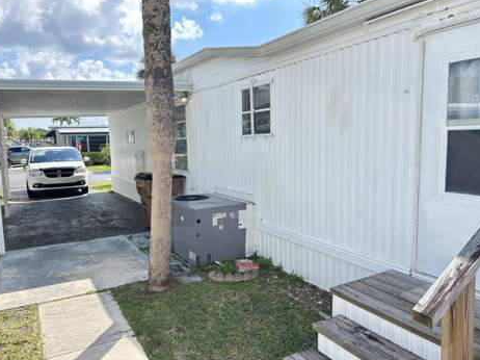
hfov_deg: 65.3
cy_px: 181
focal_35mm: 27
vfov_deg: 51.3
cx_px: 236
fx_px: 374
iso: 50
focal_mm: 5.7
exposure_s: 1/1575
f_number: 1.5
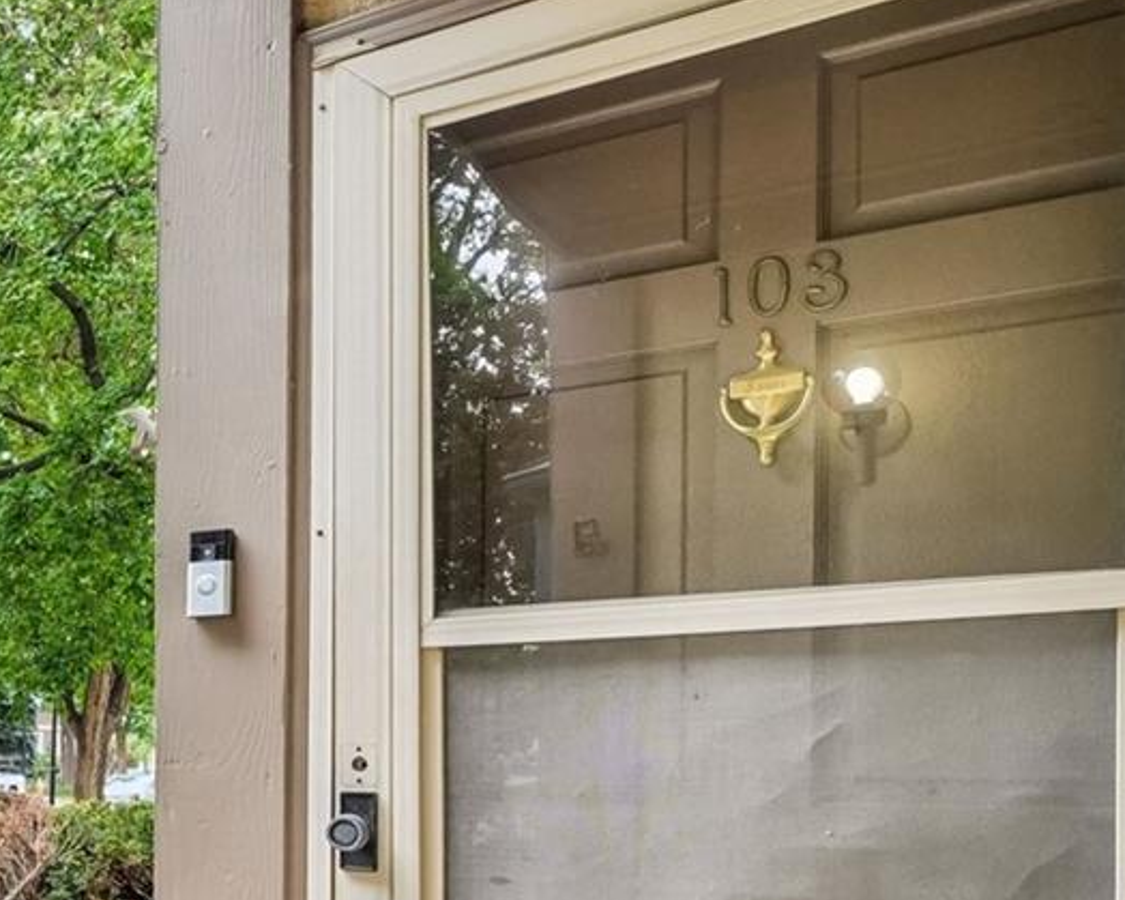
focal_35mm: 43
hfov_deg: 30.2
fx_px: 1431
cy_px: 739
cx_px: -455
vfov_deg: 33.7
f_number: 8
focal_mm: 10
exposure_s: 1/25
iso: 800
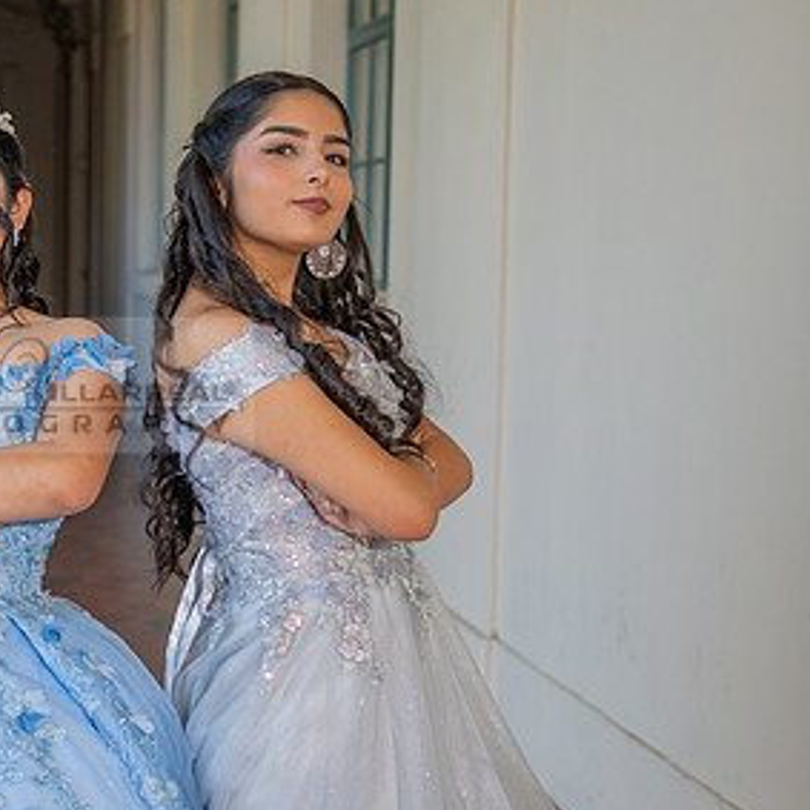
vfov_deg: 21.6
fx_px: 2118
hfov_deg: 20.5
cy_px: 466
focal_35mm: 80
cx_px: -111
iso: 200
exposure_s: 1/200
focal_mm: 40
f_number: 3.2
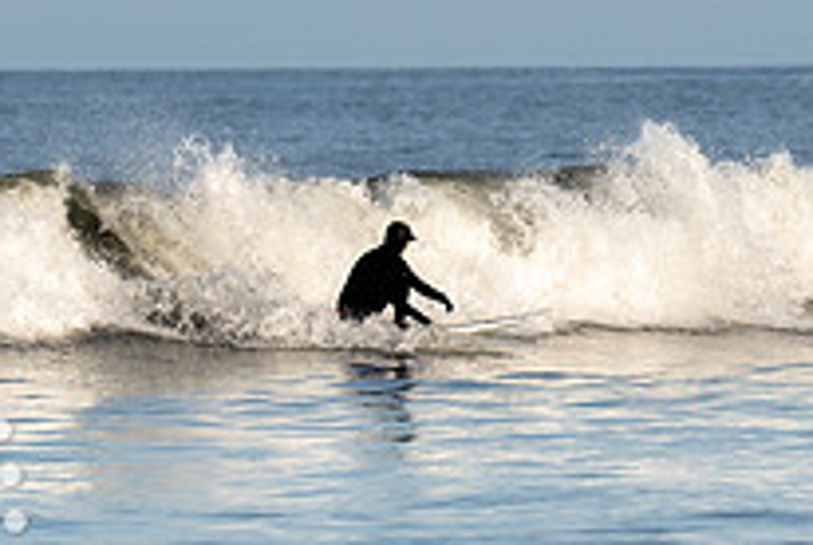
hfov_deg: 2.8
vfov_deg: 1.9
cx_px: 510
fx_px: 16419
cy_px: 312
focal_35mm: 726
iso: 160
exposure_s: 1/1000
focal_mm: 200
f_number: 4
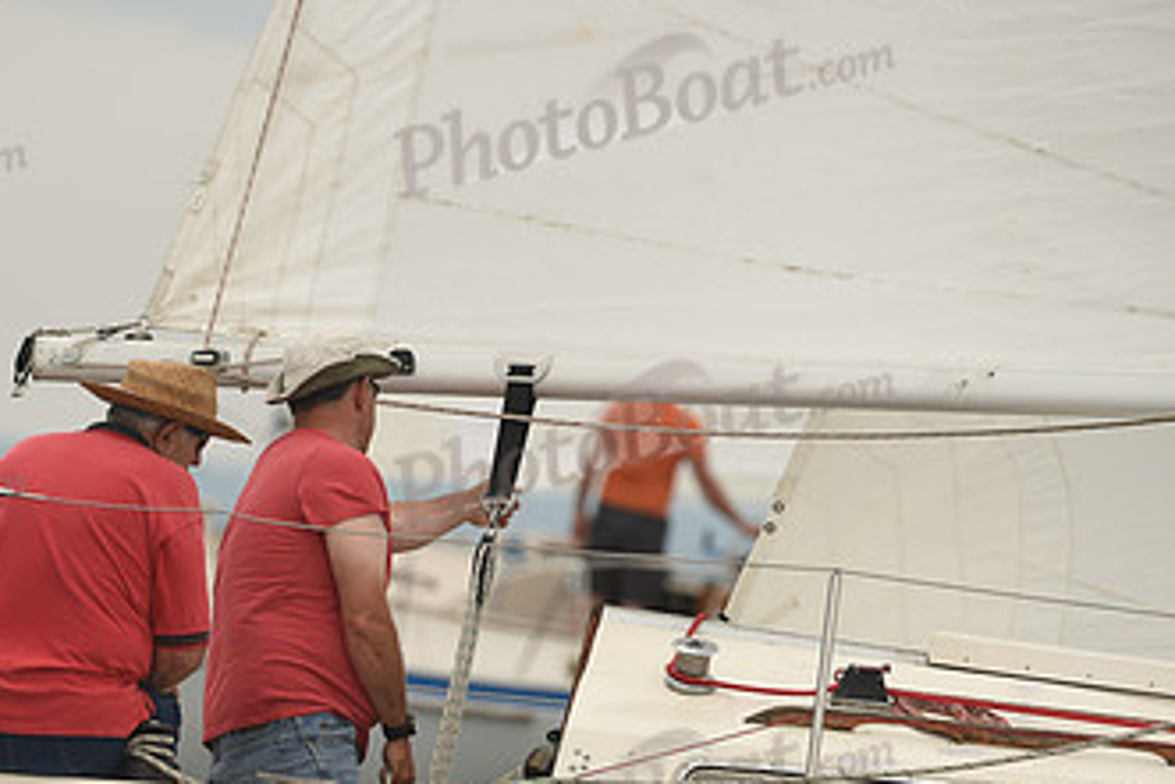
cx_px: 213
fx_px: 17175
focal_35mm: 526
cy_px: 669
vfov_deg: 2.6
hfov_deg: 3.9
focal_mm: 300
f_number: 4.5
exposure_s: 1/800
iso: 250
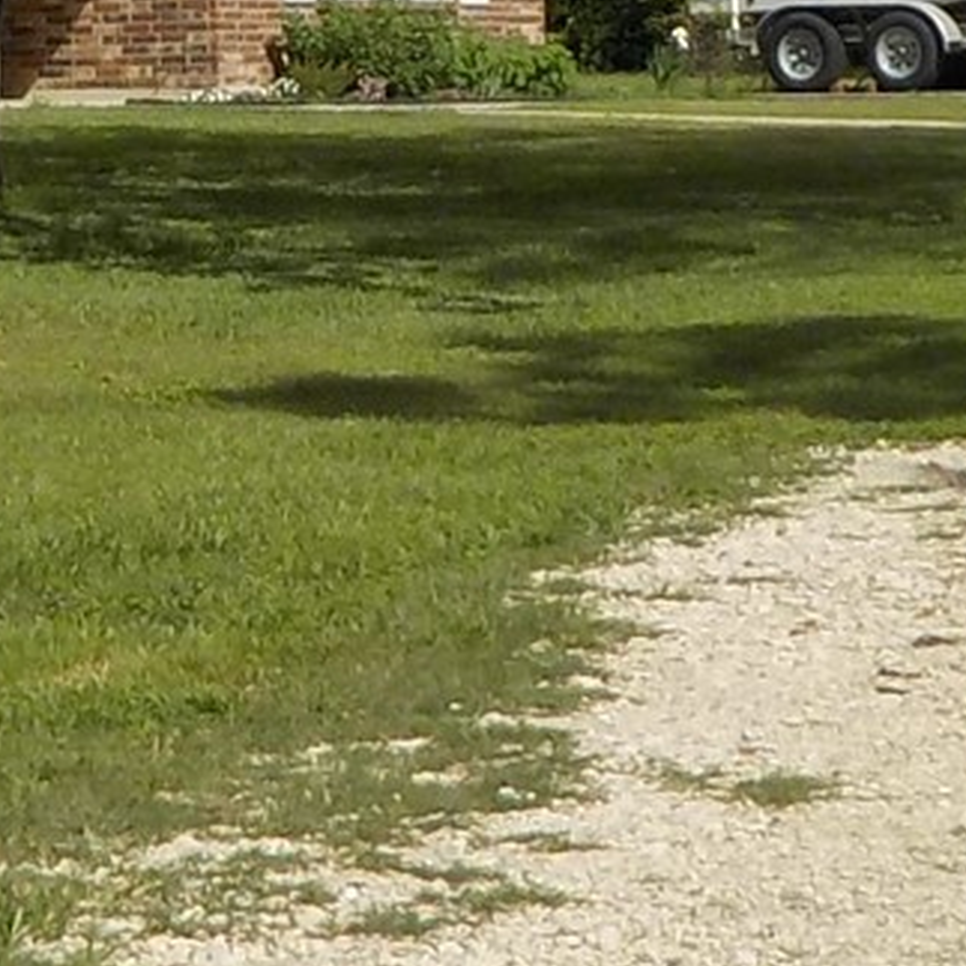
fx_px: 5304
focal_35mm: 168
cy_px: -33
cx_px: 245
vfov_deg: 10.3
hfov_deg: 10.4
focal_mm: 4.1
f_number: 6.6
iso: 125
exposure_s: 1/500
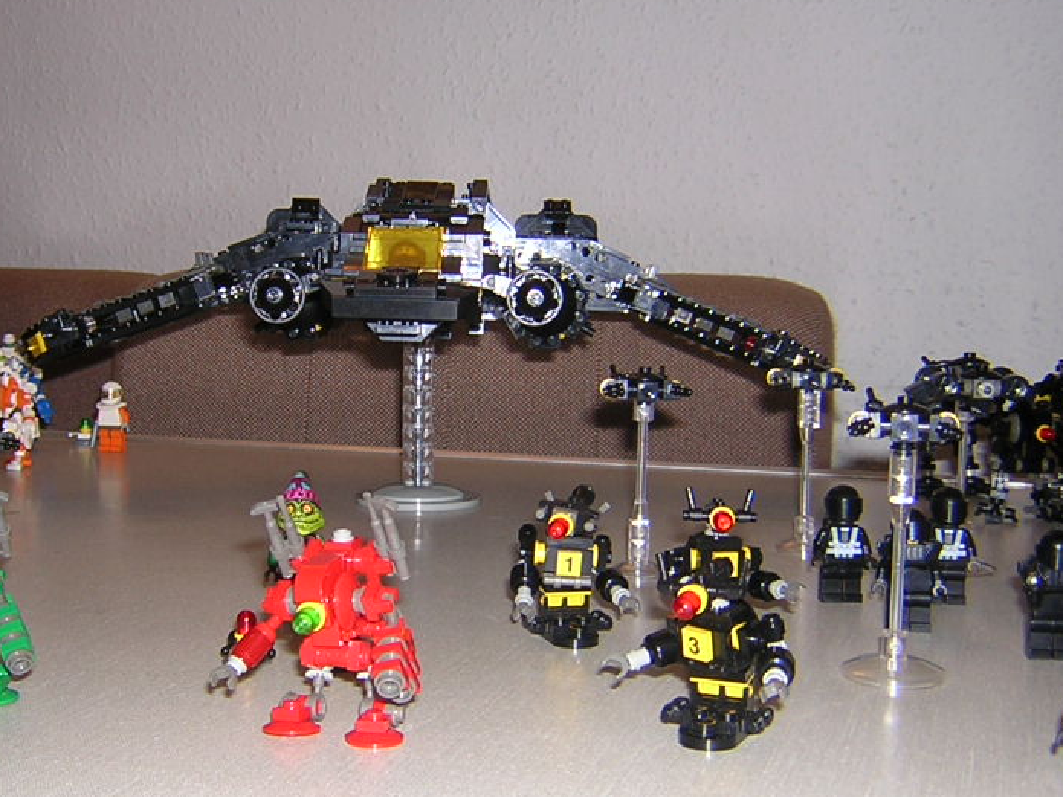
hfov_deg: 36.0
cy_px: 405
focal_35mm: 53
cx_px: 423
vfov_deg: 27.5
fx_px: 1628
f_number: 2.6
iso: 100
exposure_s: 1/60.1
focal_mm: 4.7
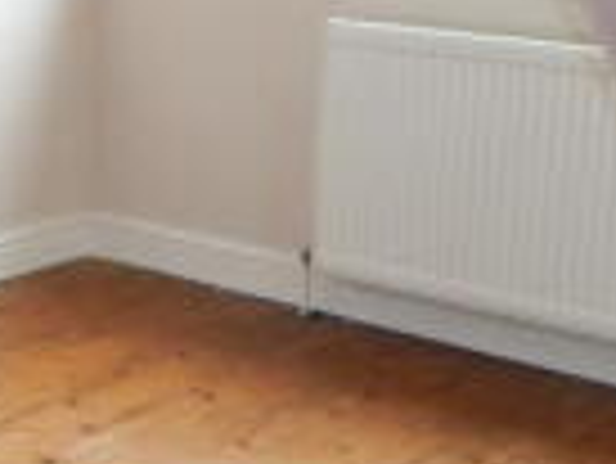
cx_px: -304
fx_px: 1745
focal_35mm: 98
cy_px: 110
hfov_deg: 17.9
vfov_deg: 15.0
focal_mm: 4
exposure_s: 1/30
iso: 125
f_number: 3
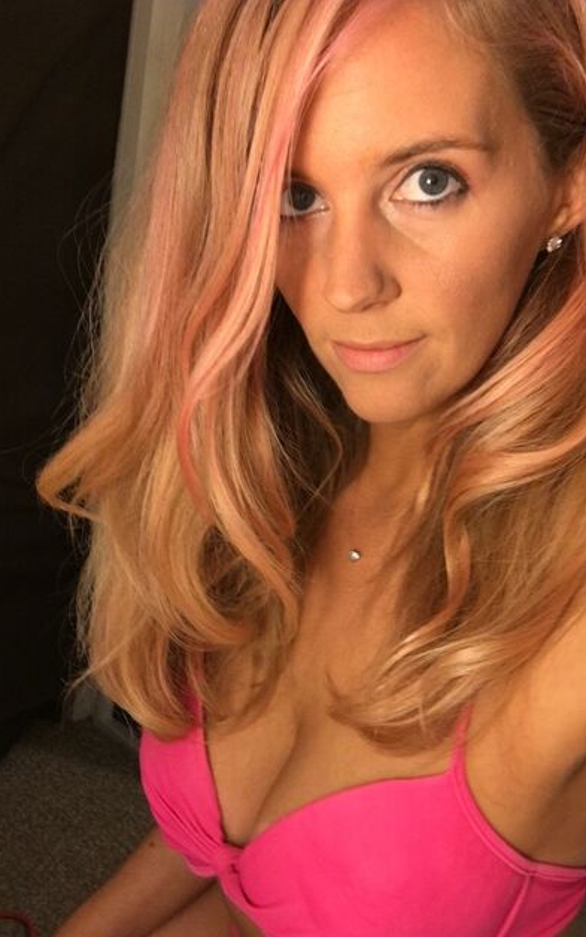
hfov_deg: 38.3
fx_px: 843
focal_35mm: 33
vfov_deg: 58.1
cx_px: 309
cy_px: 469
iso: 80
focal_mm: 2.65
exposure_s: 1/15
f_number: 2.2
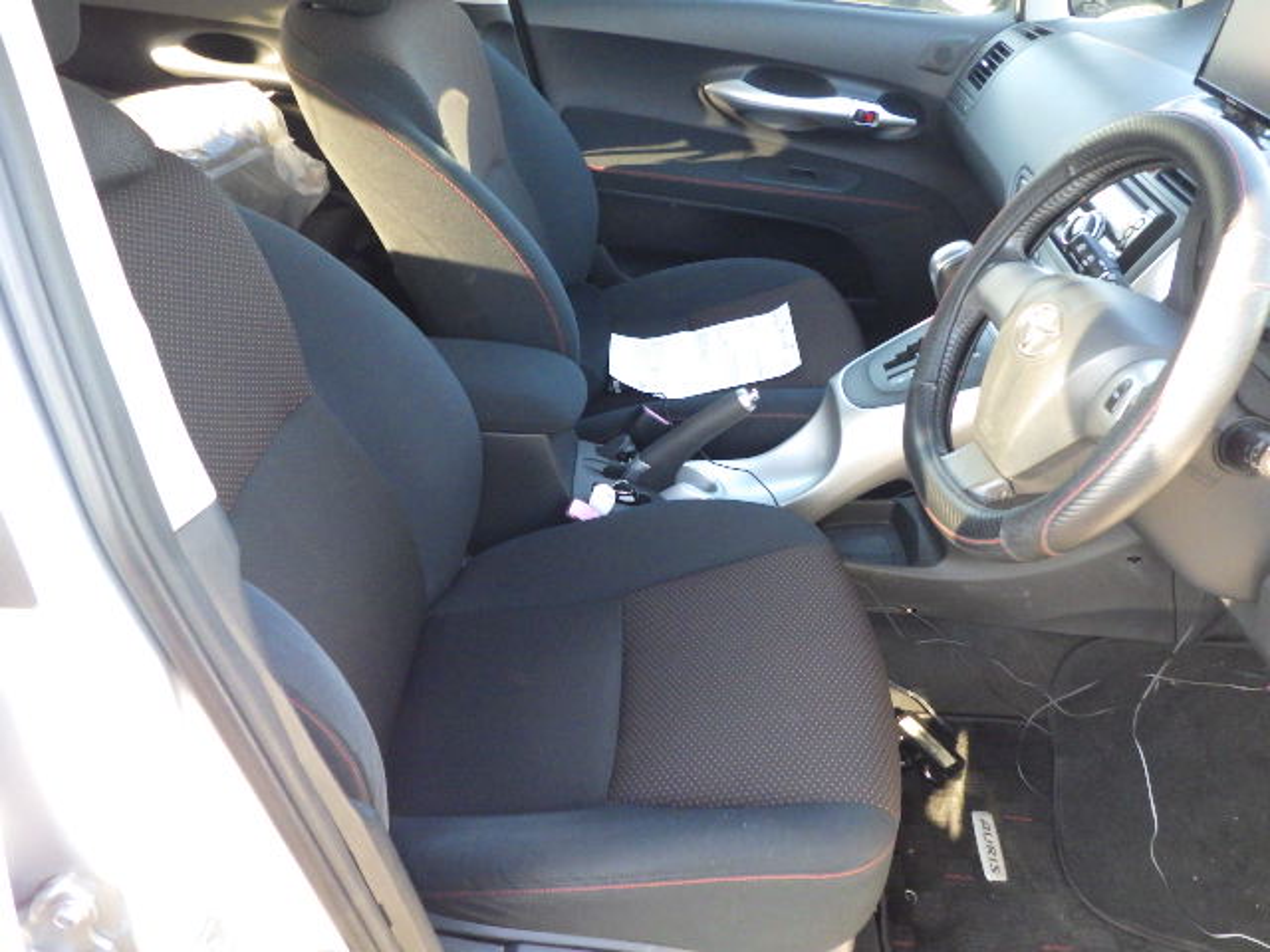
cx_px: 635
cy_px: 476
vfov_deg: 49.7
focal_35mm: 28
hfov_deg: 63.4
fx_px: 1027
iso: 320
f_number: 3.5
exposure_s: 1/45
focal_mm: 5
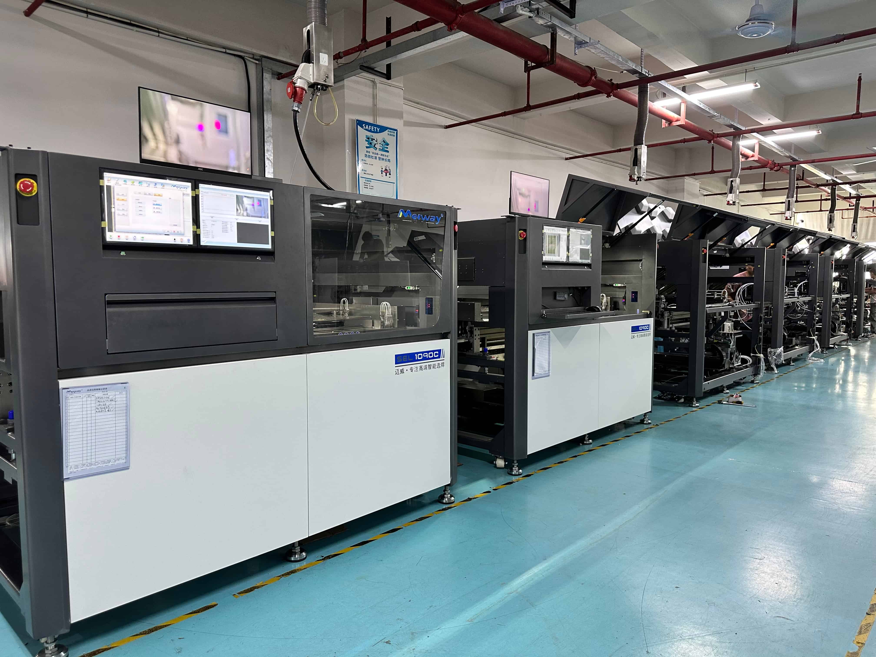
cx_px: 438
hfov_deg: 71.6
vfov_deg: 56.8
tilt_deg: -4.2
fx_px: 607
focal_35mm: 24
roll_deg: +0.1
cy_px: 328
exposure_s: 1/50
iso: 160
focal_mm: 6.86
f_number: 1.78
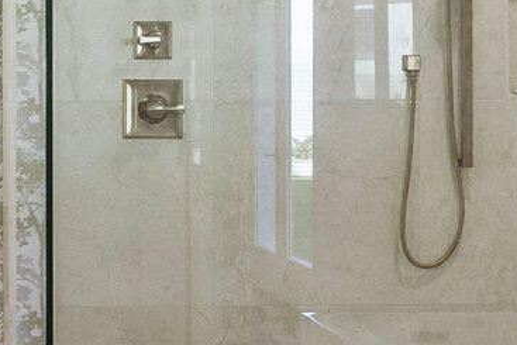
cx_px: -42
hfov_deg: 19.9
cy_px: 127
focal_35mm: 98
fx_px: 1408
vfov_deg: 14.0
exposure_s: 1/50
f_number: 8
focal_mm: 18
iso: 2000
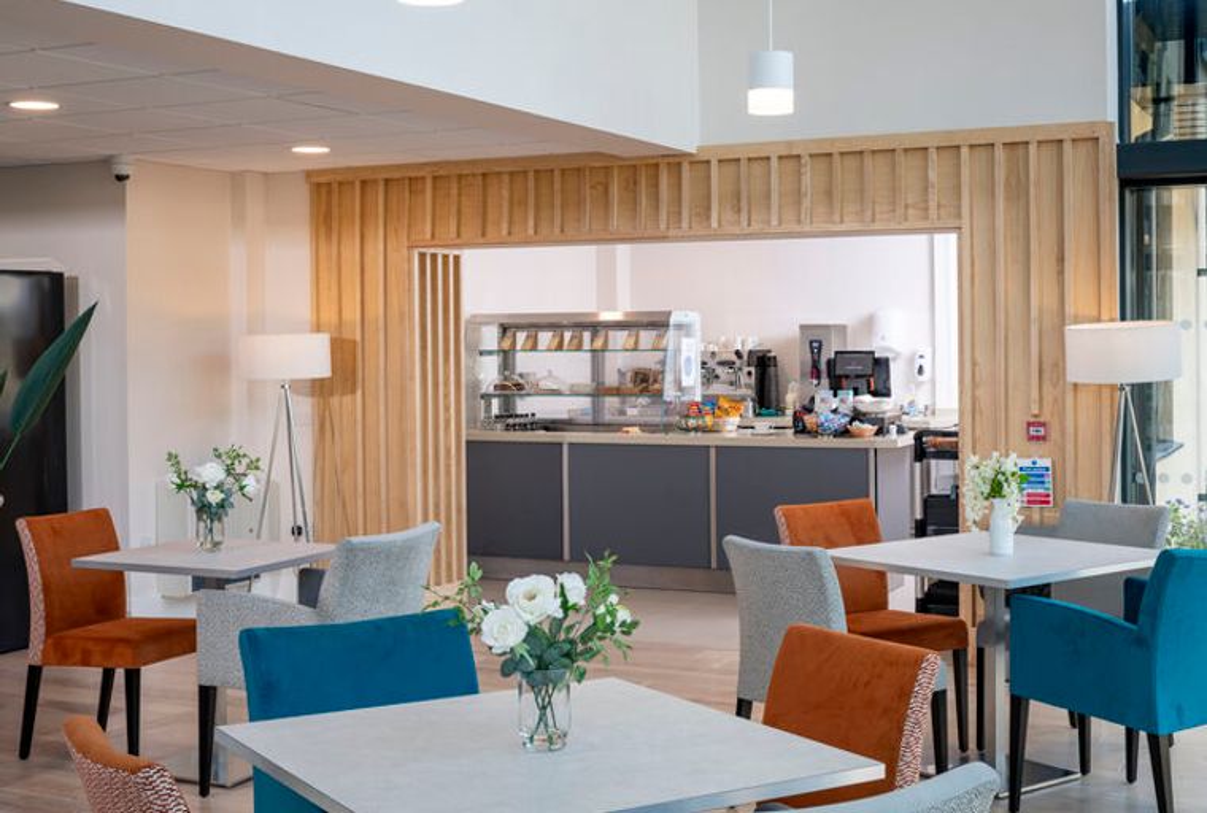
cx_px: 604
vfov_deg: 30.1
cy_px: 406
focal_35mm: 45
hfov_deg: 43.5
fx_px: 1514
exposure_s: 1/10
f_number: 11
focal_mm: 45
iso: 100
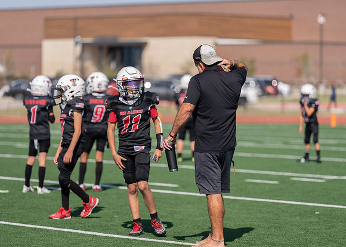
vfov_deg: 8.0
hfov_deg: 11.1
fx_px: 1773
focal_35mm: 180
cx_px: 173
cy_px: 124
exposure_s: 1/2500
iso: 100
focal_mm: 165
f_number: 2.8
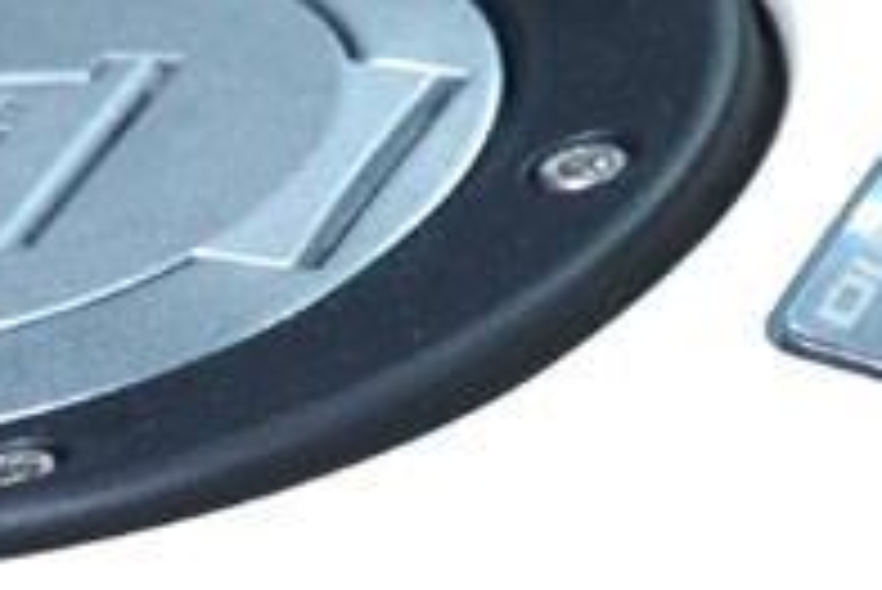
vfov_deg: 4.0
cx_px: -162
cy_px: 227
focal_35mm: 343
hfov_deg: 6.0
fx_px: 8409
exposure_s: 1/125
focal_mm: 70
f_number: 4.5
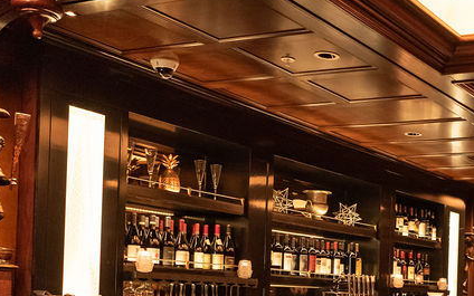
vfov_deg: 20.3
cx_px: 459
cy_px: 294
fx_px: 801
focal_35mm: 62
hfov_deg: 30.9
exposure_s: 1/50
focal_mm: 24
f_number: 2.8
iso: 2000
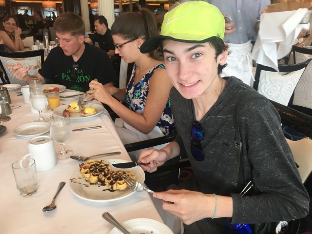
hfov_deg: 61.7
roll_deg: -0.5
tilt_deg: -21.6
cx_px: 156
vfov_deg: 48.2
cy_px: 117
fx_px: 261
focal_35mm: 29
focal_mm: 4.15
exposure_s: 1/30
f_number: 2.2
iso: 25
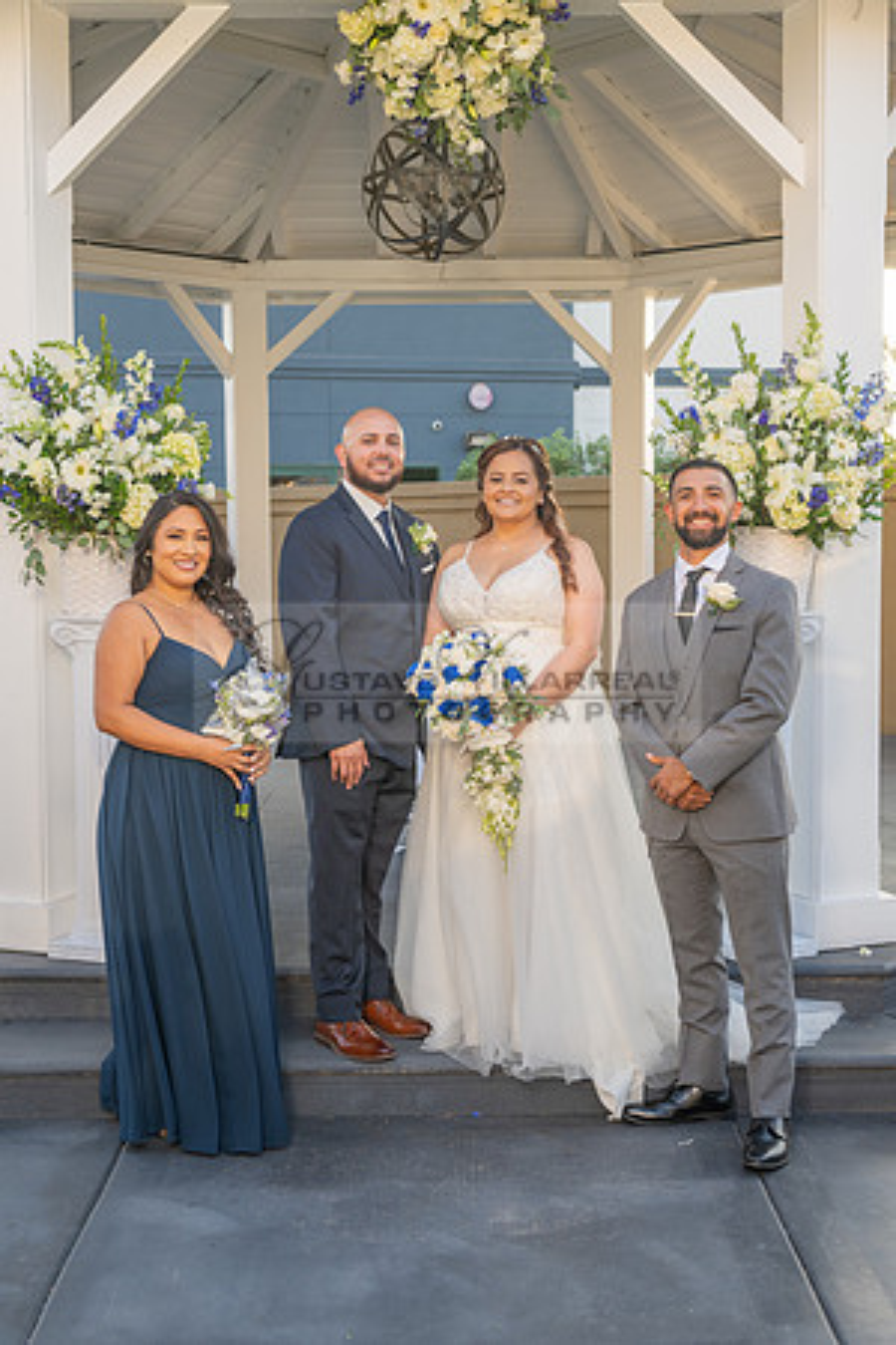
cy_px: 672
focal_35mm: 48
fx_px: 1792
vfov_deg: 41.1
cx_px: 448
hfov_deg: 28.1
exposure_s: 1/160
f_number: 5
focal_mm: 48
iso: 200
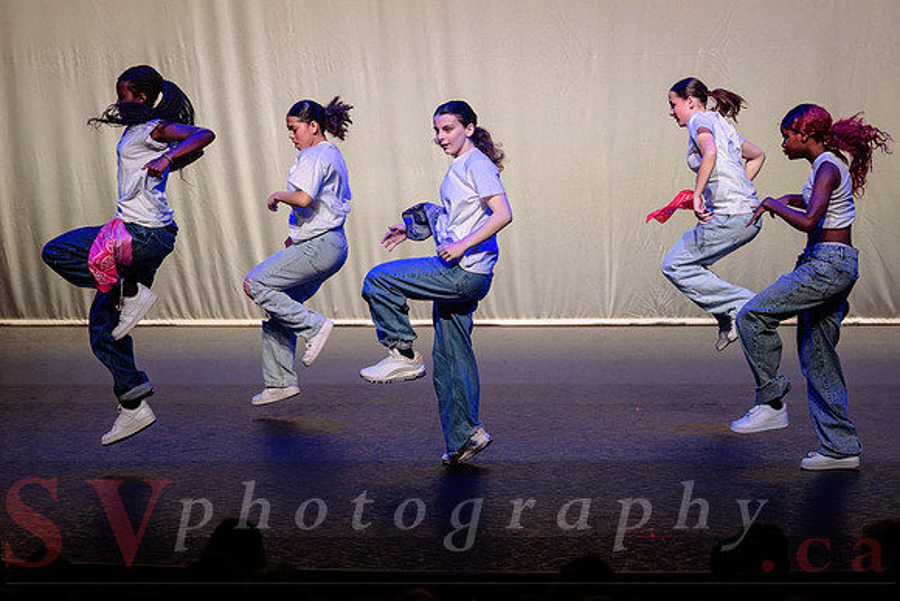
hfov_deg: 14.8
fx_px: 3463
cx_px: 486
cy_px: 232
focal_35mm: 139
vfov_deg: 9.9
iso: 1250
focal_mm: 110
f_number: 2.8
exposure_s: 1/500
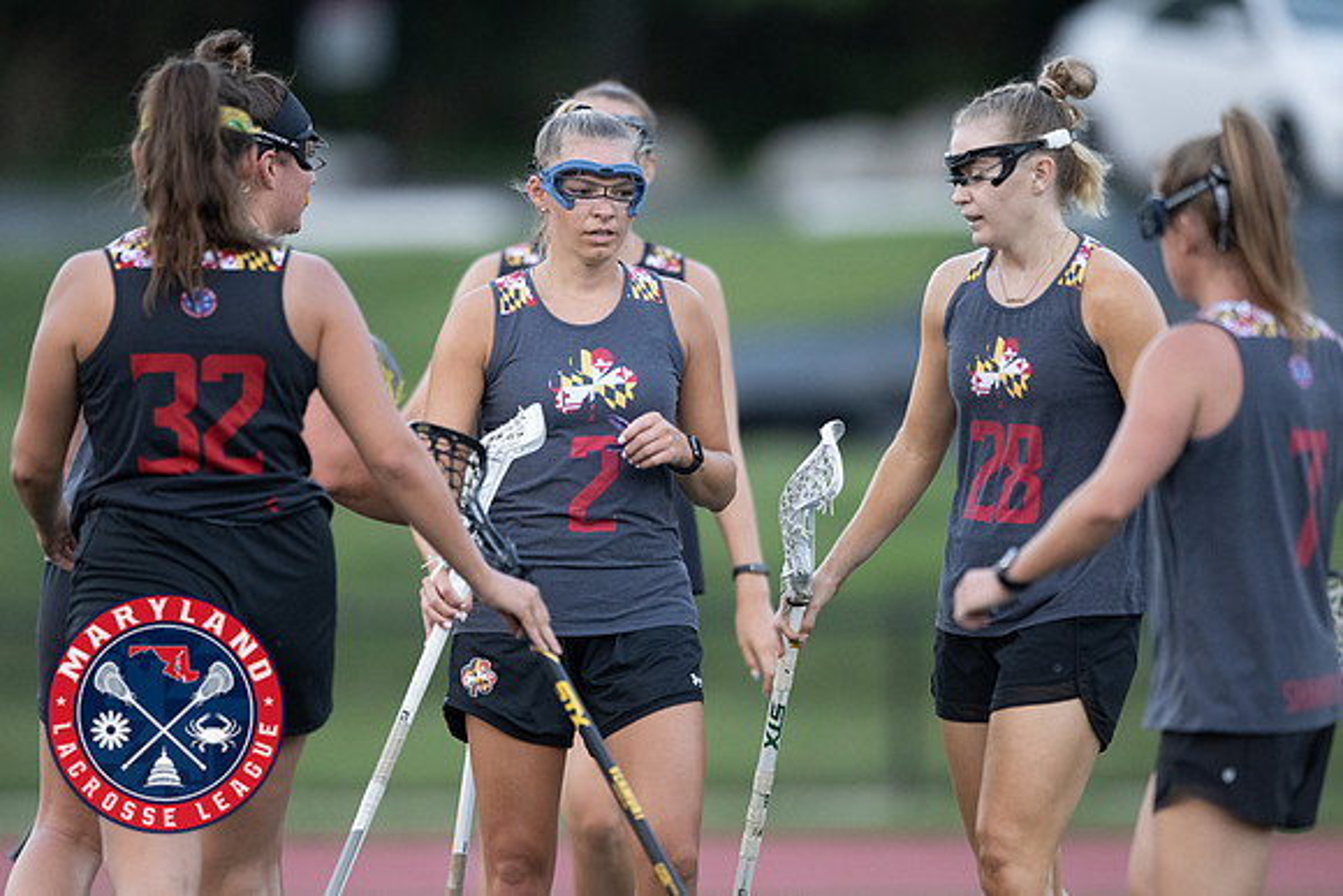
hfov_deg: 3.9
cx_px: 623
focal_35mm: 524
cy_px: 443
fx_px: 19556
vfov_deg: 2.6
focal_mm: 400
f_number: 2.8
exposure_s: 1/1000
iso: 2800
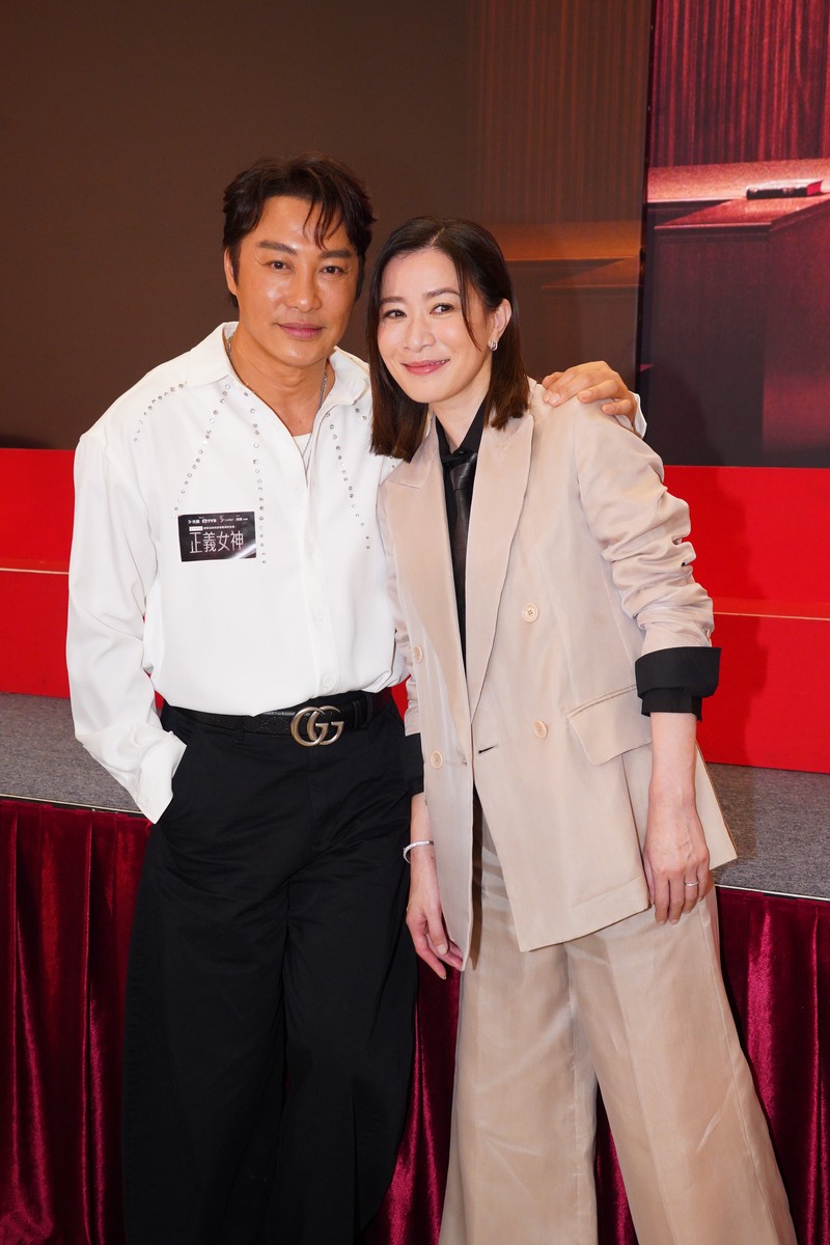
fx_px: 1487
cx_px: 415
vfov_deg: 45.4
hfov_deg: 31.2
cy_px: 622
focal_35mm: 43
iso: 4000
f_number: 8
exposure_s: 1/125
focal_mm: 43
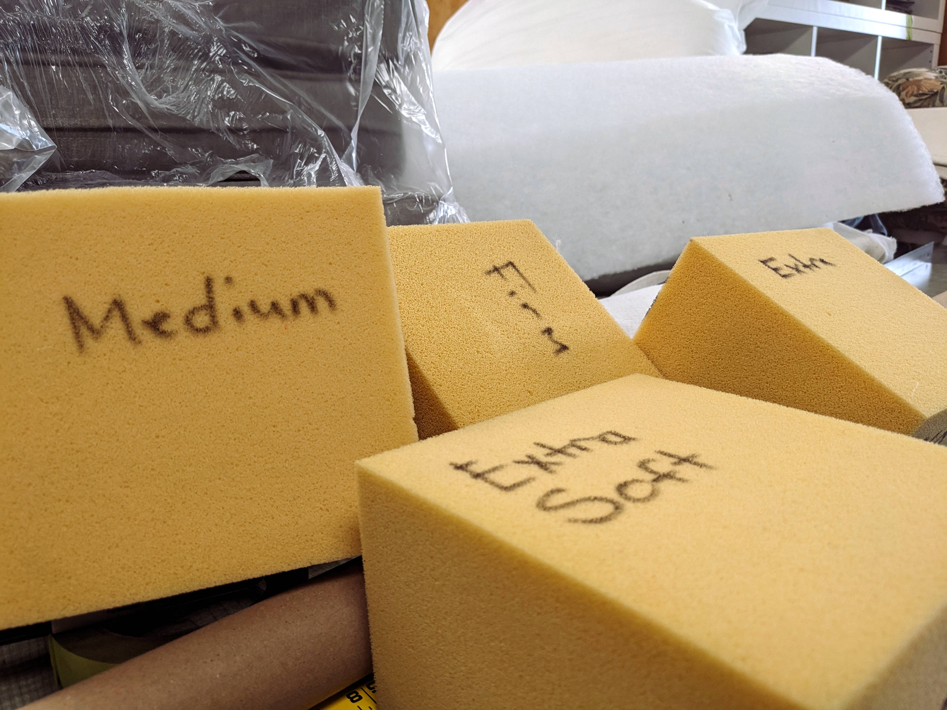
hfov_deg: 65.3
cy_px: 355
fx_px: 739
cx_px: 474
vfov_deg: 51.4
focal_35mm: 27
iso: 101
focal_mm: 4.38
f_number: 1.73
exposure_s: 1/120
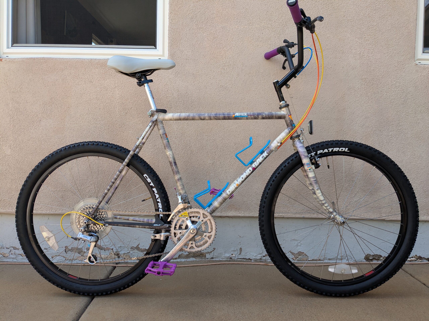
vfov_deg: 51.4
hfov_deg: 65.3
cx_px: 214
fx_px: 335
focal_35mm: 27
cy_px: 160
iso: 53
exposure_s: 1/935
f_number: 1.73
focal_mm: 4.38
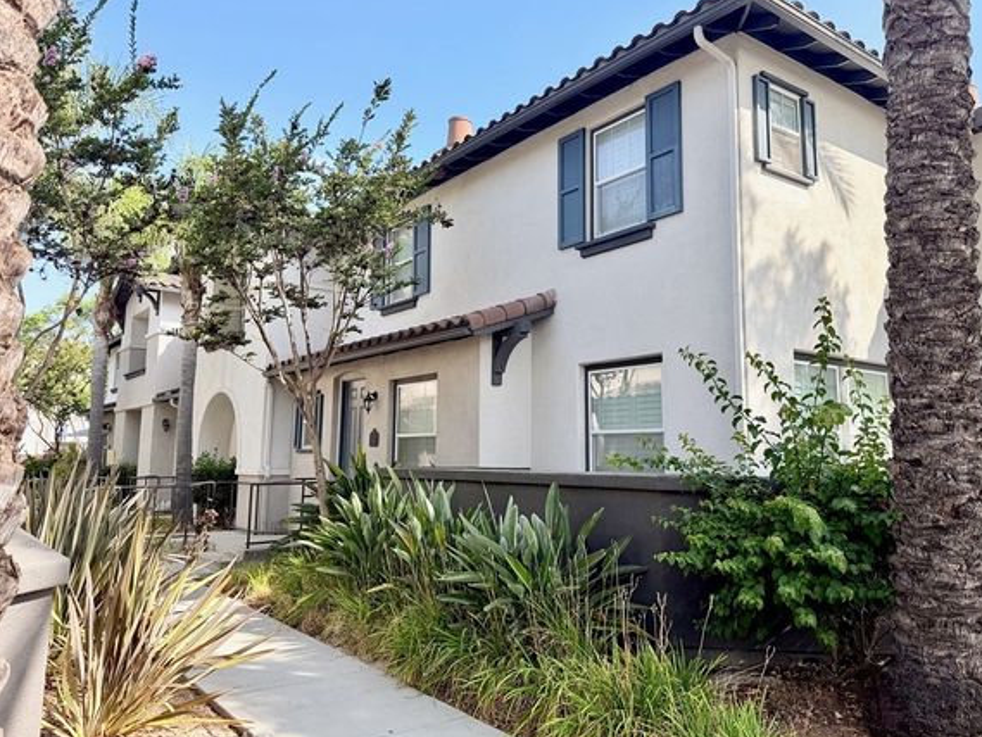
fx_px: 766
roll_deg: -0.3
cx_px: 523
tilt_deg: +8.0
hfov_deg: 65.2
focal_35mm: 27
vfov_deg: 51.3
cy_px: 342
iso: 80
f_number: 1.78
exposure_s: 1/1727
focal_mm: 6.76
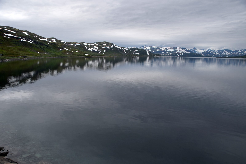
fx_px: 185
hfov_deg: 67.4
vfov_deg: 47.9
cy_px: 82
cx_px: 123
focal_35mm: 27
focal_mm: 18
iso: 200
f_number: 8
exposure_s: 1/250
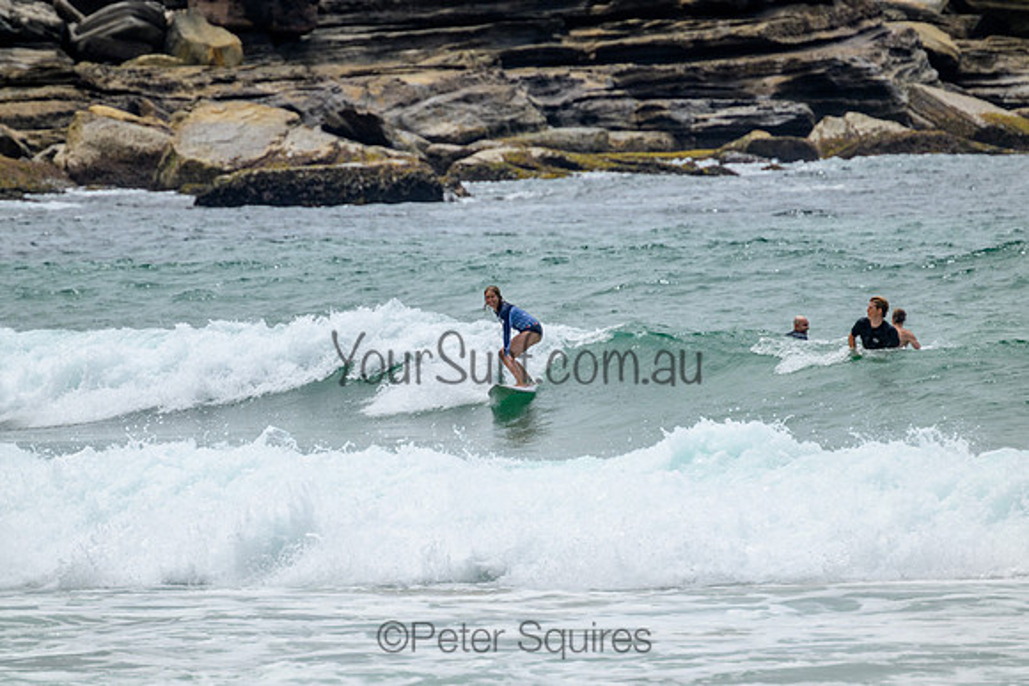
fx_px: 22871
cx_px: 514
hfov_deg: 2.6
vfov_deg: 1.7
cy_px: 343
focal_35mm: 800
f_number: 11
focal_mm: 800
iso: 720
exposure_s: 1/2000
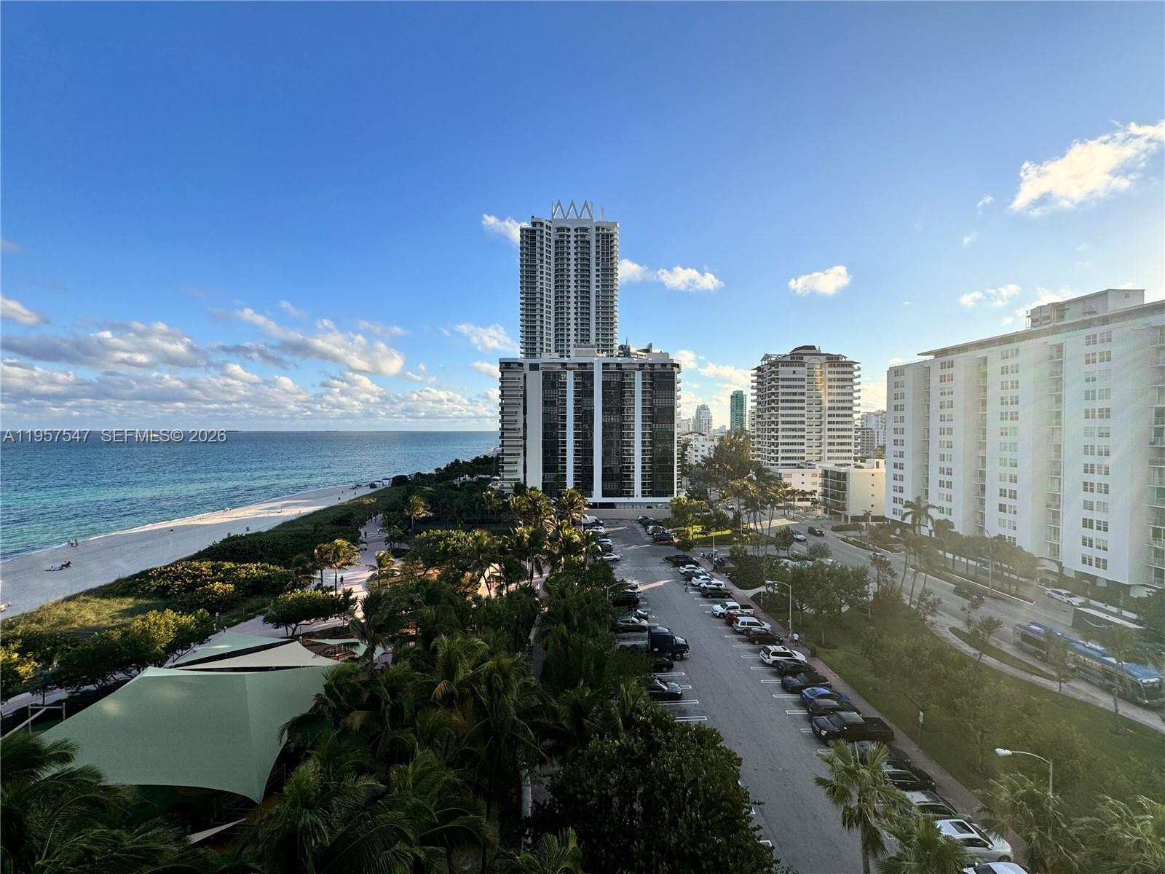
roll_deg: +0.2
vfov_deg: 85.7
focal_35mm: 14
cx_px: 582
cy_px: 437
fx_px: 471
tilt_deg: -1.8
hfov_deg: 102.1
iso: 50
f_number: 2.2
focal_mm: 2.22
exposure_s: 1/1323
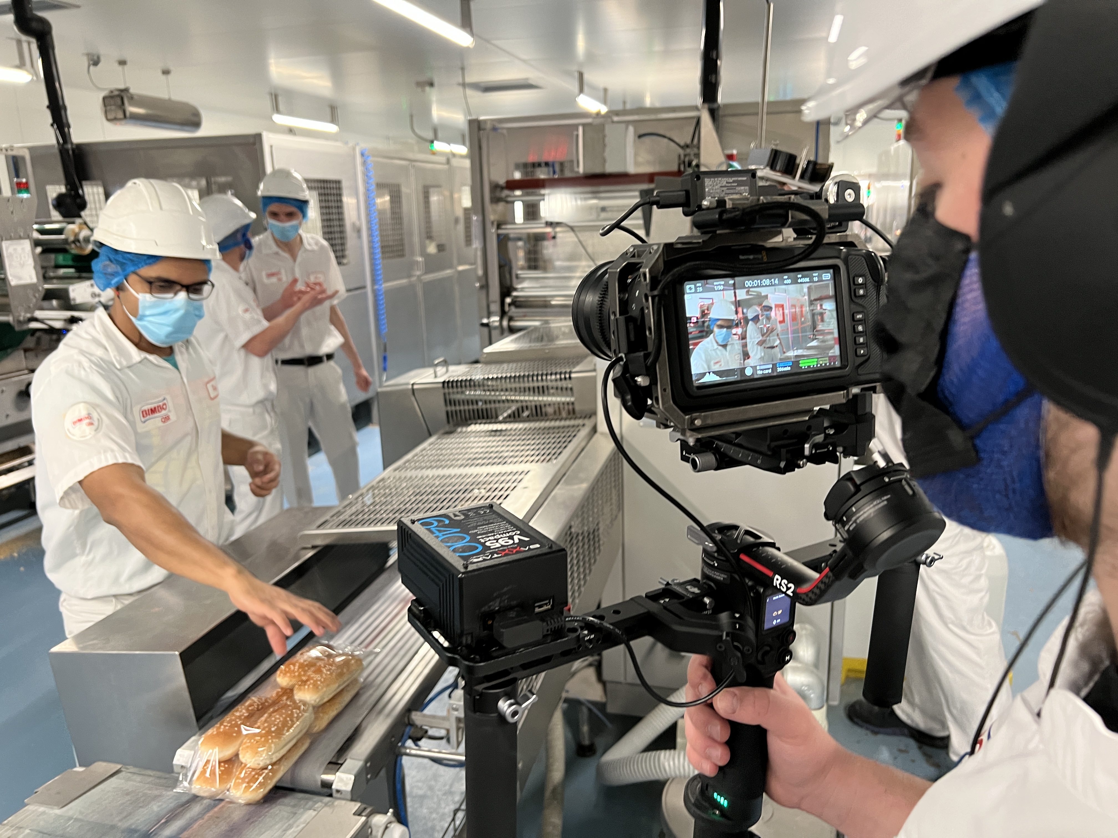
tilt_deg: -14.5
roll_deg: +1.1
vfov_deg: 53.1
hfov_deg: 67.3
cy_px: 419
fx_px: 840
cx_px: 559
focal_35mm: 26
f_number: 1.5
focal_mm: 5.7
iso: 160
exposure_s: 1/50
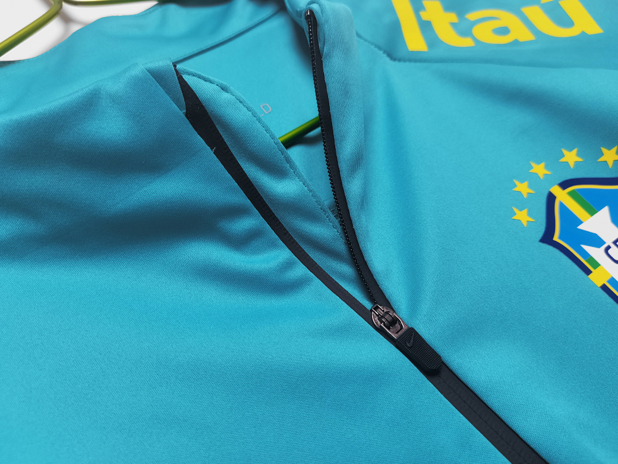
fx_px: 482
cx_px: 316
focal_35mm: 27
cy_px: 233
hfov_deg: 65.3
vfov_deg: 51.4
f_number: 1.8
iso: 80
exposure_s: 1/100
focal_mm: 5.58
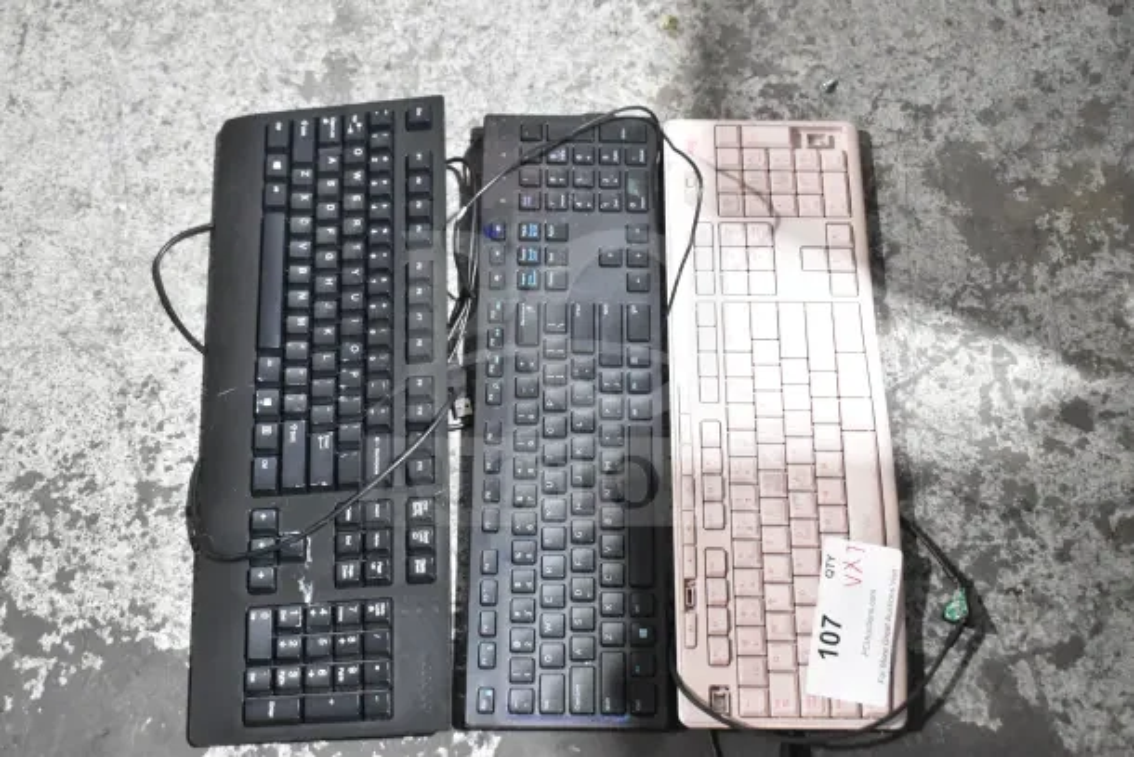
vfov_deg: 29.0
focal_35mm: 46
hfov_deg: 42.3
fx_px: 1465
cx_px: 567
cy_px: 378
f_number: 6.3
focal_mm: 31
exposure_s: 1/125
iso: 6400
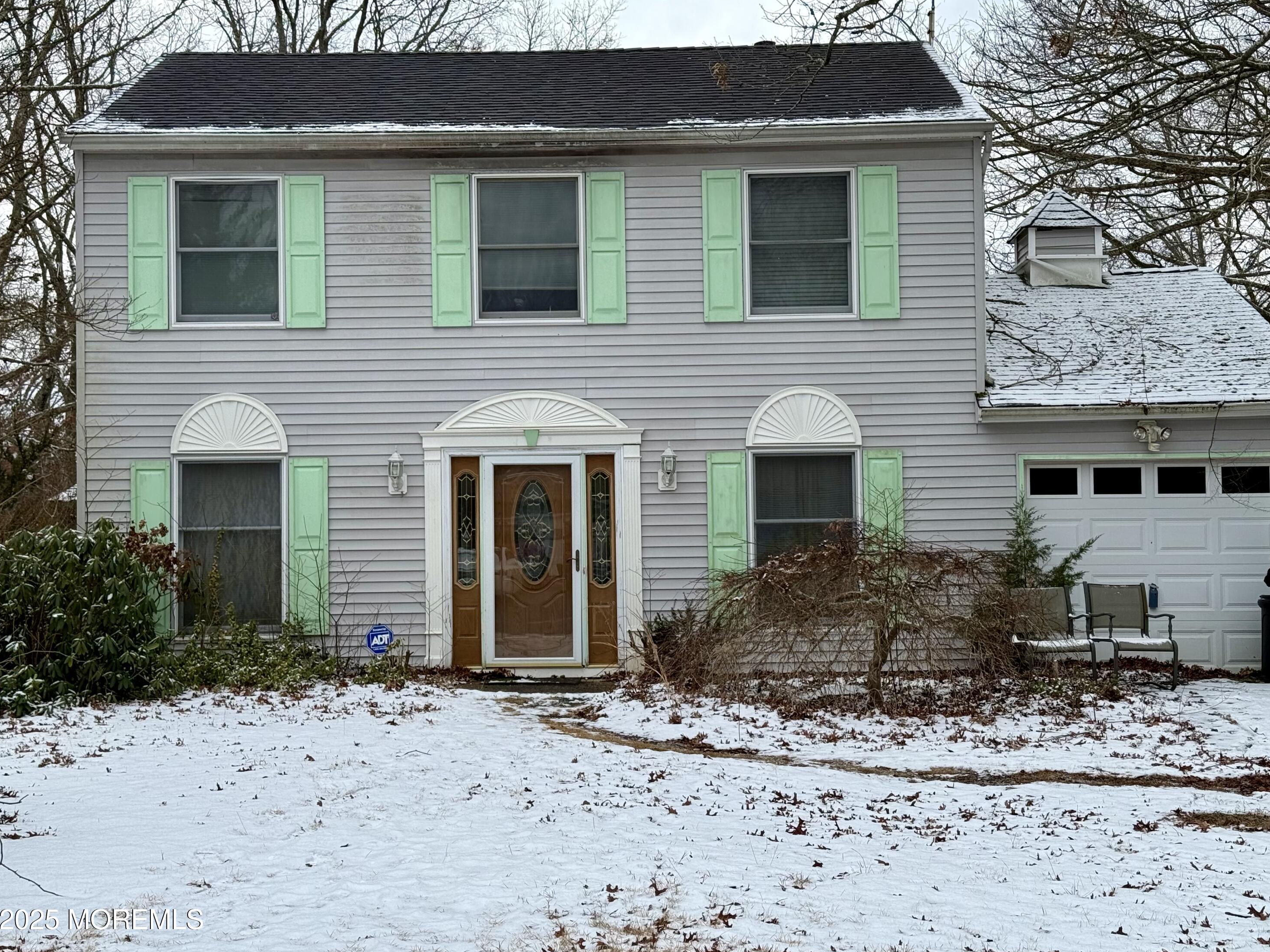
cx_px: 625
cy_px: 478
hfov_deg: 38.9
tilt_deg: +3.4
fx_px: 1798
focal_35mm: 49
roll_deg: +0.9
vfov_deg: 29.7
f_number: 1.78
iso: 80
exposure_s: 1/1883
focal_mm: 6.76
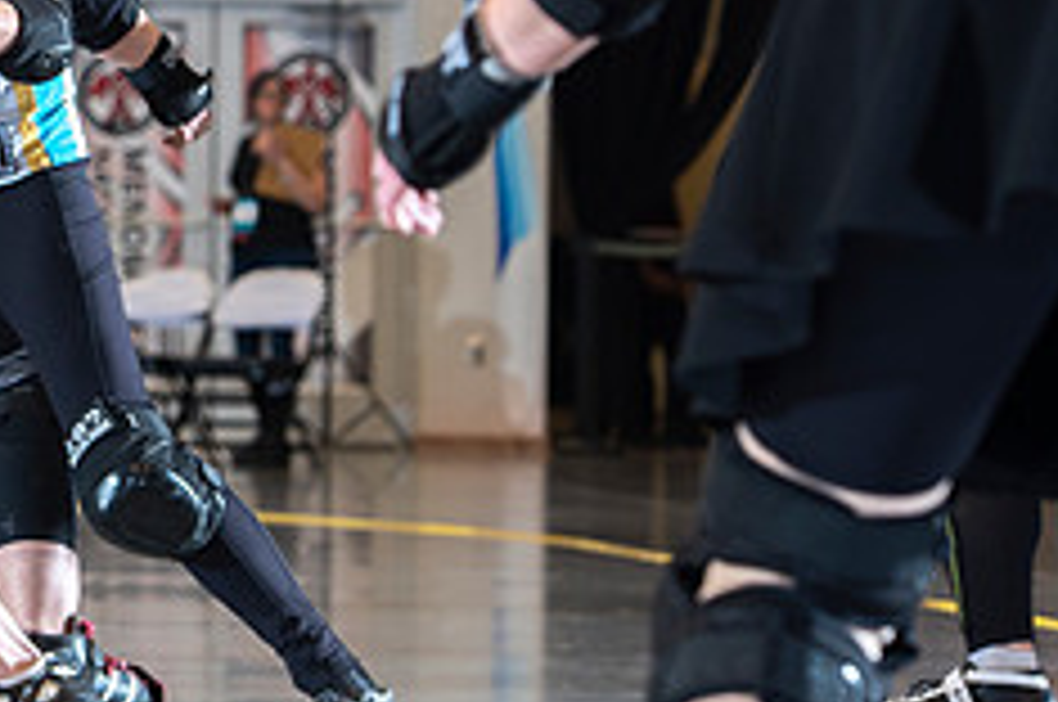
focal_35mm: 277
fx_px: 8129
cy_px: 38
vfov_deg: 4.9
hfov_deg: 7.4
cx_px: -221
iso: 500
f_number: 5.6
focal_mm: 112
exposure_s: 1/160
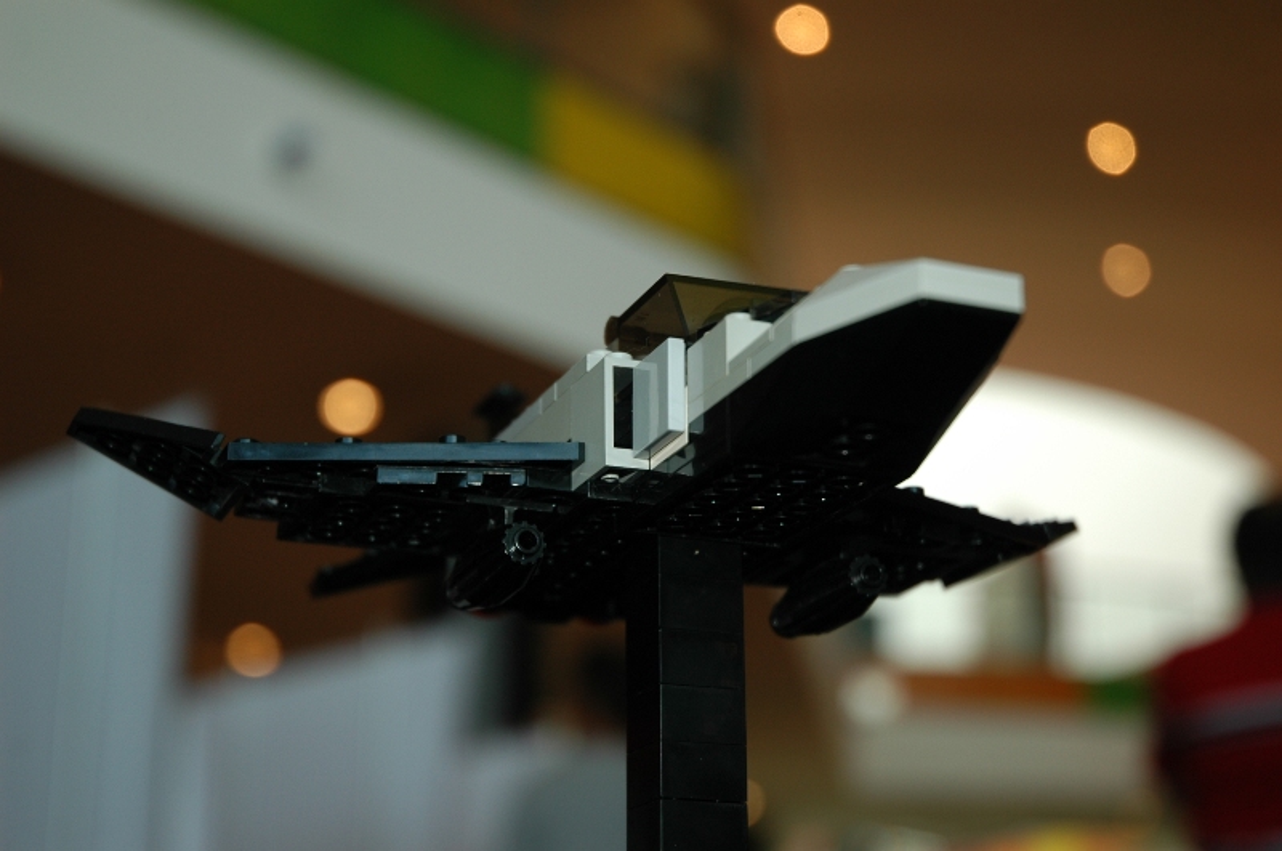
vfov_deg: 18.9
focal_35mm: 72
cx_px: 641
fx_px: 2560
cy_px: 426
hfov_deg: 28.1
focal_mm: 48
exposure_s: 1/60
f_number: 4.5
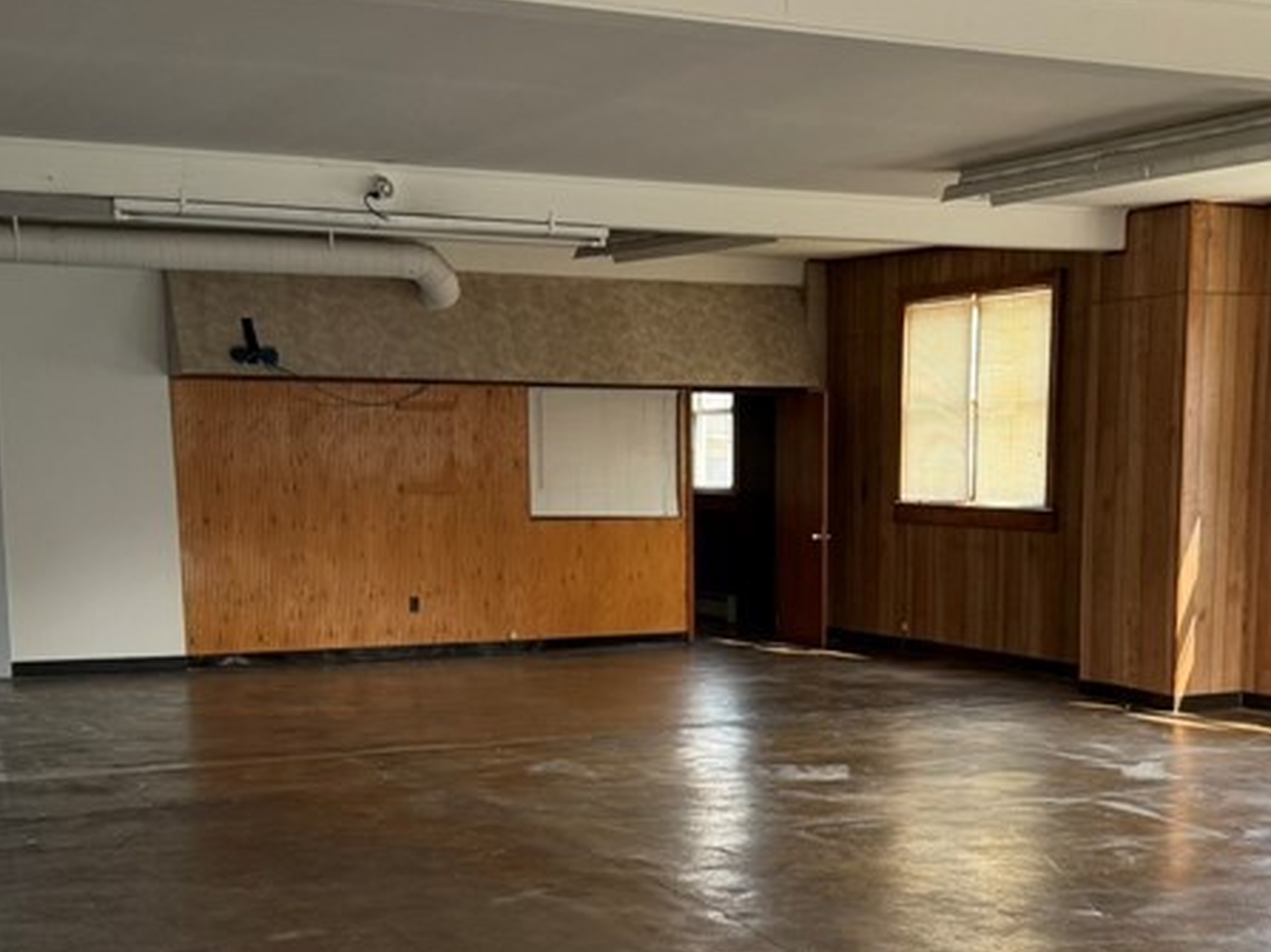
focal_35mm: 55
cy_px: 762
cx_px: 773
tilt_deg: -8.7
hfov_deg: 34.8
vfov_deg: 26.1
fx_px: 2019
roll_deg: -0.4
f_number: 1.78
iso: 200
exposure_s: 1/213
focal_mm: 6.76
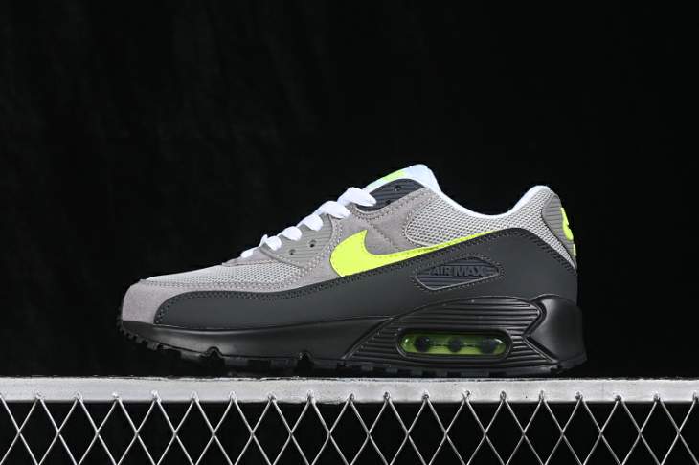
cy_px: 232
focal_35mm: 75
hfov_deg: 27.0
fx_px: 1456
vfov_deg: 18.2
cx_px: 350
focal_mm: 50
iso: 160
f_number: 7.1
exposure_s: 1/80
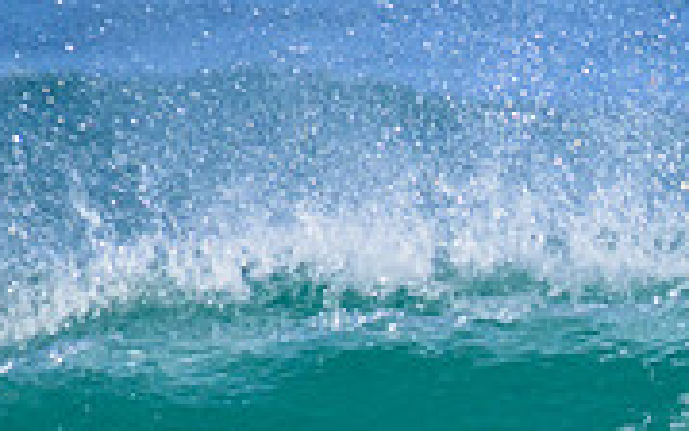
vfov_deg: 0.4
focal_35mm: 3604
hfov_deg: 0.6
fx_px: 67695
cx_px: 1282
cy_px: 565
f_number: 11
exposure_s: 1/2000
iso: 1100
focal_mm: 800
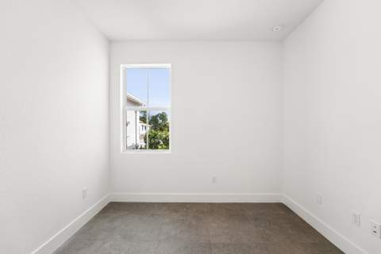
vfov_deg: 81.2
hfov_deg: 104.3
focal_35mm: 14
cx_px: 190
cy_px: 127
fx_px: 148
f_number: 8
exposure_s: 1/40
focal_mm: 14
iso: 200
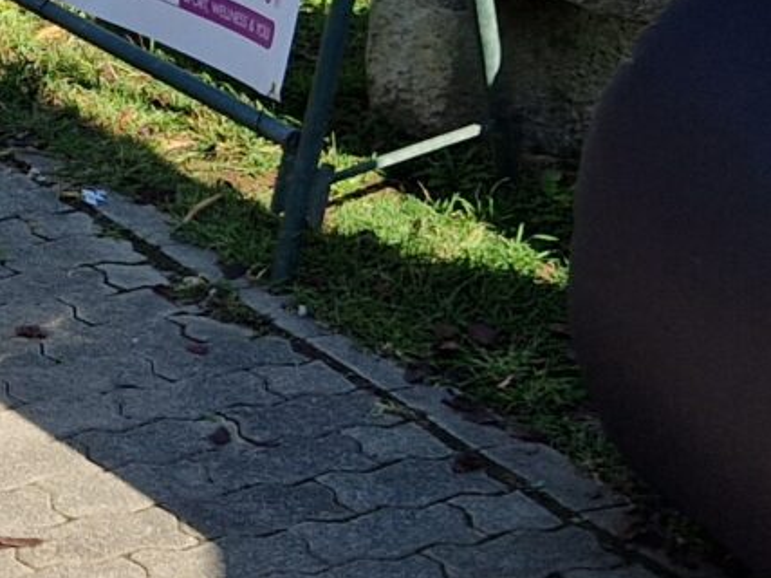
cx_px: -293
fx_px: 3073
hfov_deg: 13.7
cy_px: -155
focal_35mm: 138
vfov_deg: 10.5
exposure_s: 1/1040
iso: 50
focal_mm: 5.4
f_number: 1.8
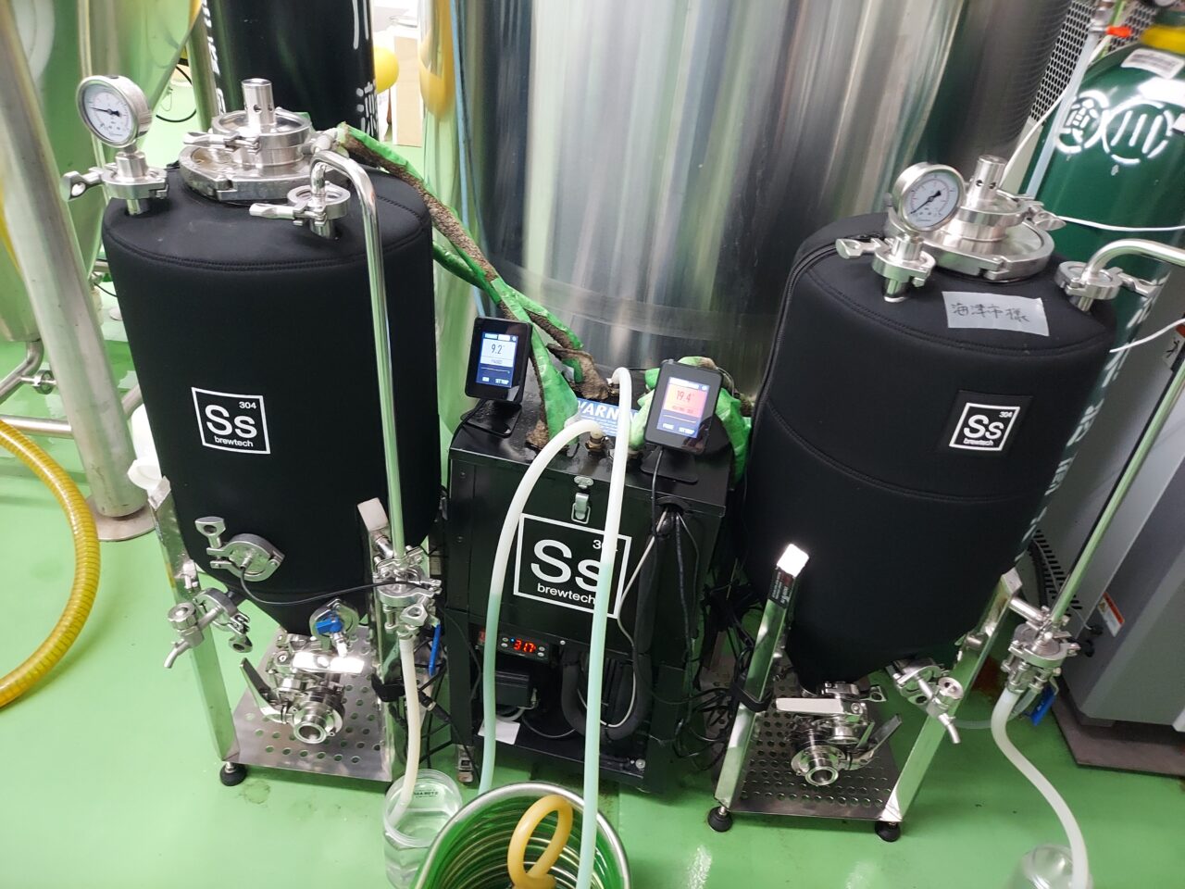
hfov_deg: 69.4
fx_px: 856
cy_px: 444
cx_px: 592
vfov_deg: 54.9
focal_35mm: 25
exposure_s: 1/30
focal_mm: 4.6
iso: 500
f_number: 2
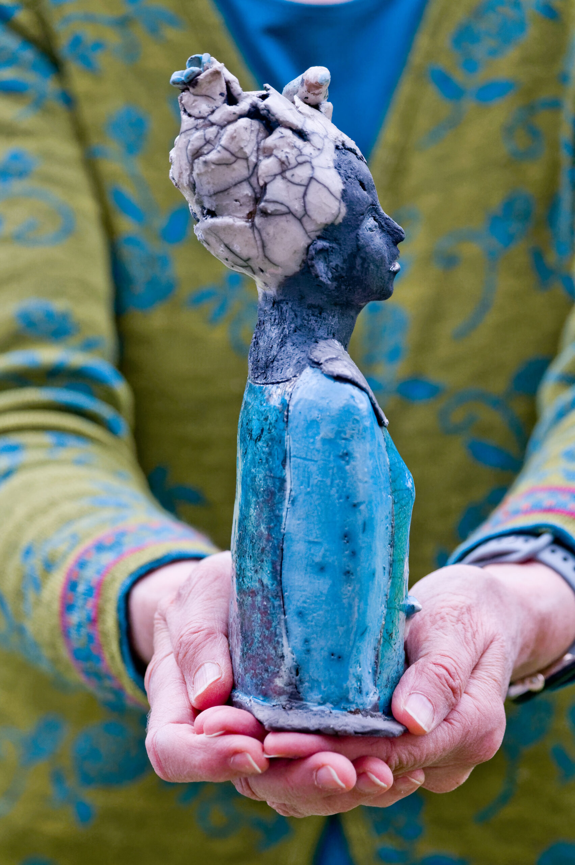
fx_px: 4559
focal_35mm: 190
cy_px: 432
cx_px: 288
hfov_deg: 7.2
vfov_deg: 10.8
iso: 2000
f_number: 6.3
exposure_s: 1/5000
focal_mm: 190
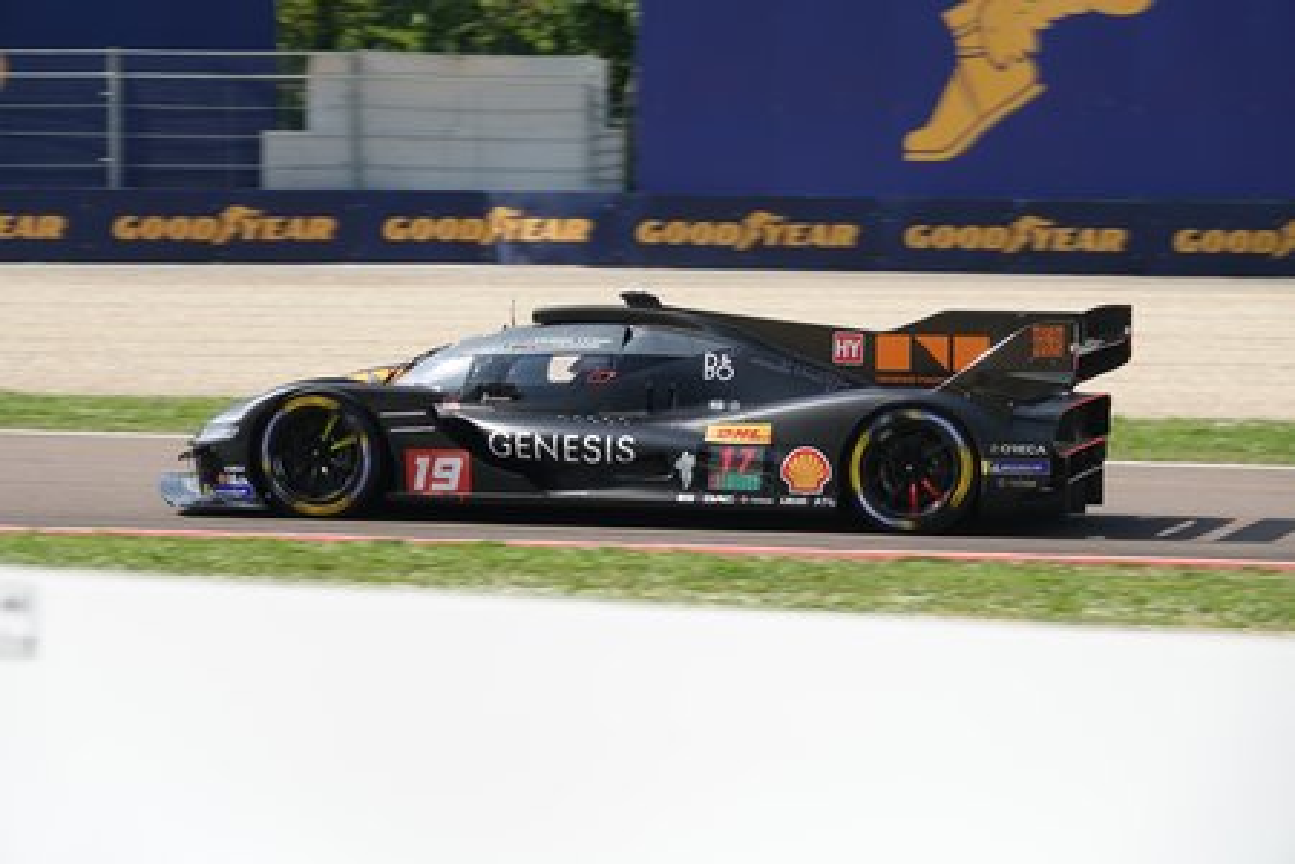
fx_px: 5359
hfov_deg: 13.8
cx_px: 648
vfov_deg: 9.2
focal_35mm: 149
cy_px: 432
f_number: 4
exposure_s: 1/800
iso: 125
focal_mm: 54.57
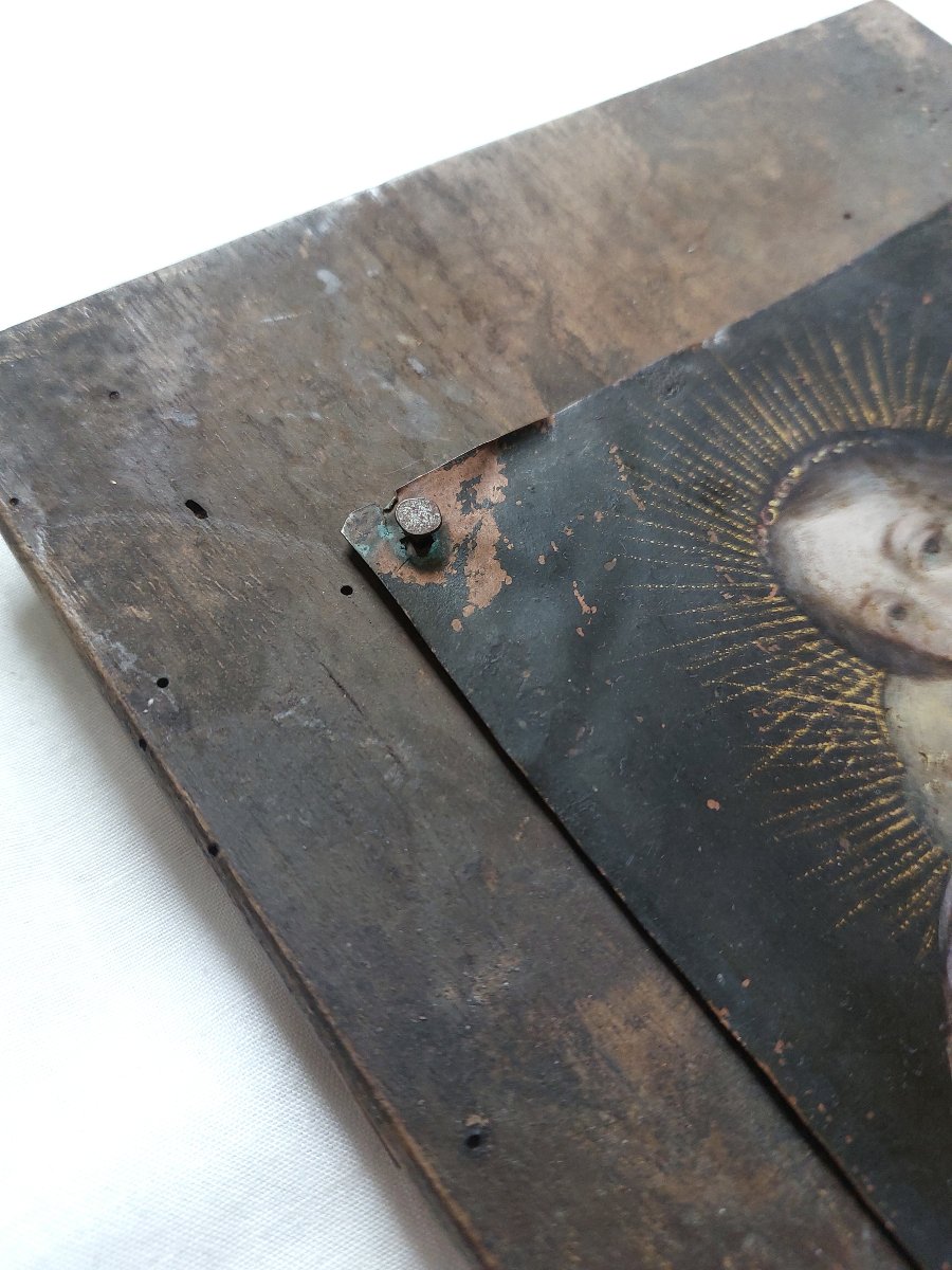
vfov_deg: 69.4
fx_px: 917
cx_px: 476
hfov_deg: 54.9
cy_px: 635
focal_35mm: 25
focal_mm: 5.23
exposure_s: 1/50
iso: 200
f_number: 1.8
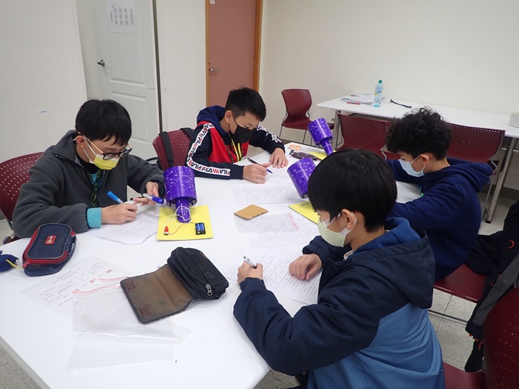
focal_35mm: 25
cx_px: 260
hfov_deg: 69.4
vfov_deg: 54.9
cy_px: 194
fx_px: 375
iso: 100
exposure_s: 1/60
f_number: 2
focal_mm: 4.5
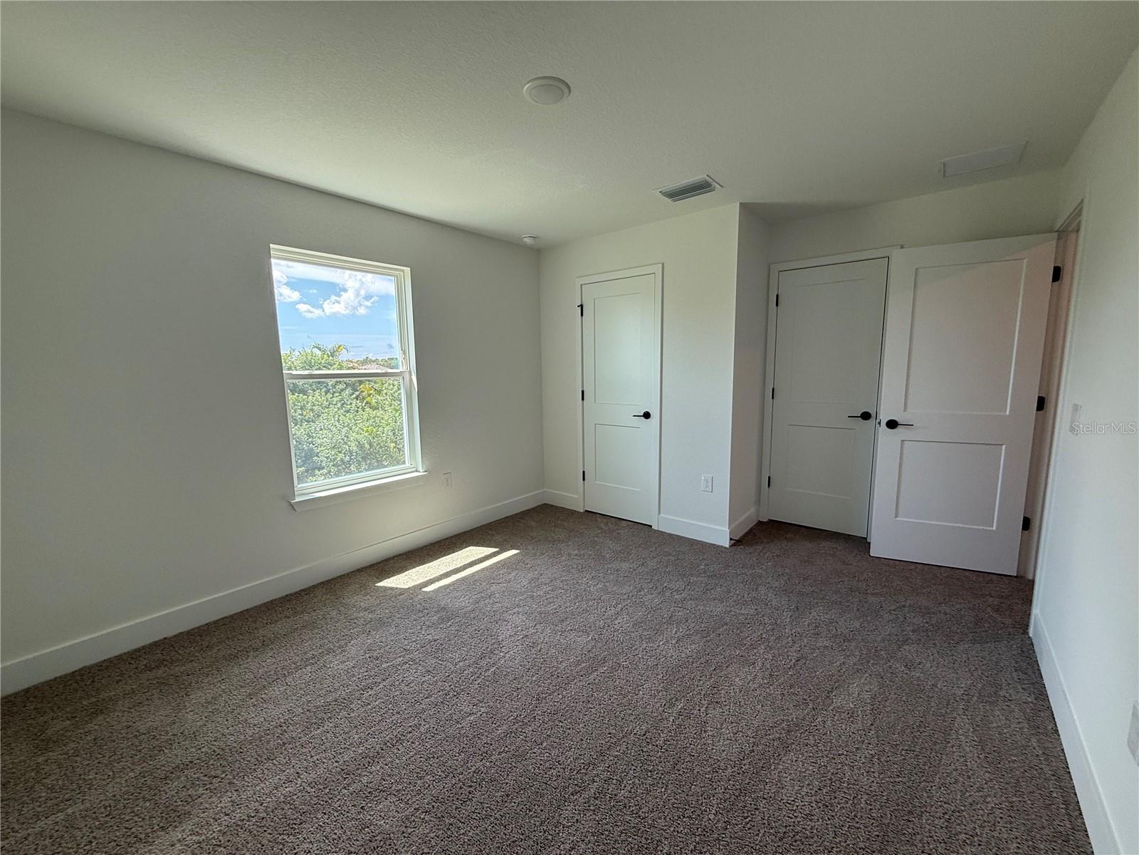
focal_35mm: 14
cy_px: 428
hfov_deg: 102.1
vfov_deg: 85.7
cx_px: 570
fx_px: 461
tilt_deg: -7.4
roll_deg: +0.5
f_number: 2.2
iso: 64
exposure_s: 1/134
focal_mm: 2.22
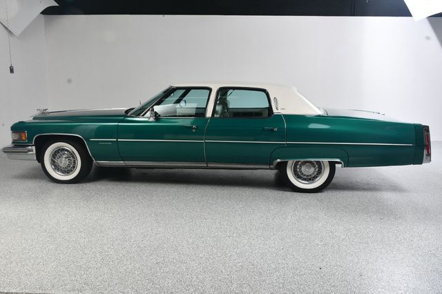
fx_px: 368
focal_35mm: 30
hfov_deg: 62.0
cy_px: 147
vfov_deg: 43.6
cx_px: 221
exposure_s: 1/160
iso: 100
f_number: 11
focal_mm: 20
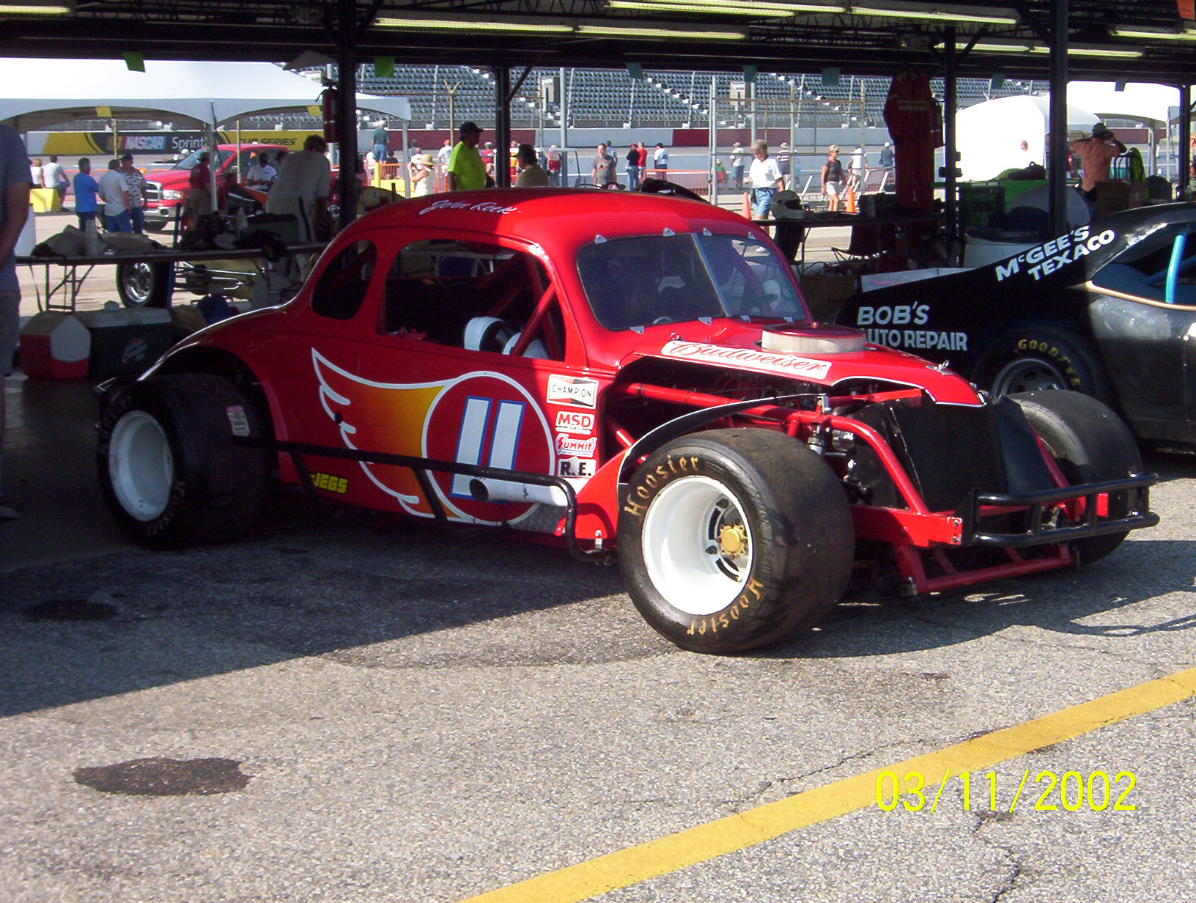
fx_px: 2216
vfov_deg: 23.0
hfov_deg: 30.2
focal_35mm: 64
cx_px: 598
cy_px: 452
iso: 100
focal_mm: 9.98
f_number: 6.7
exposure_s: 1/320
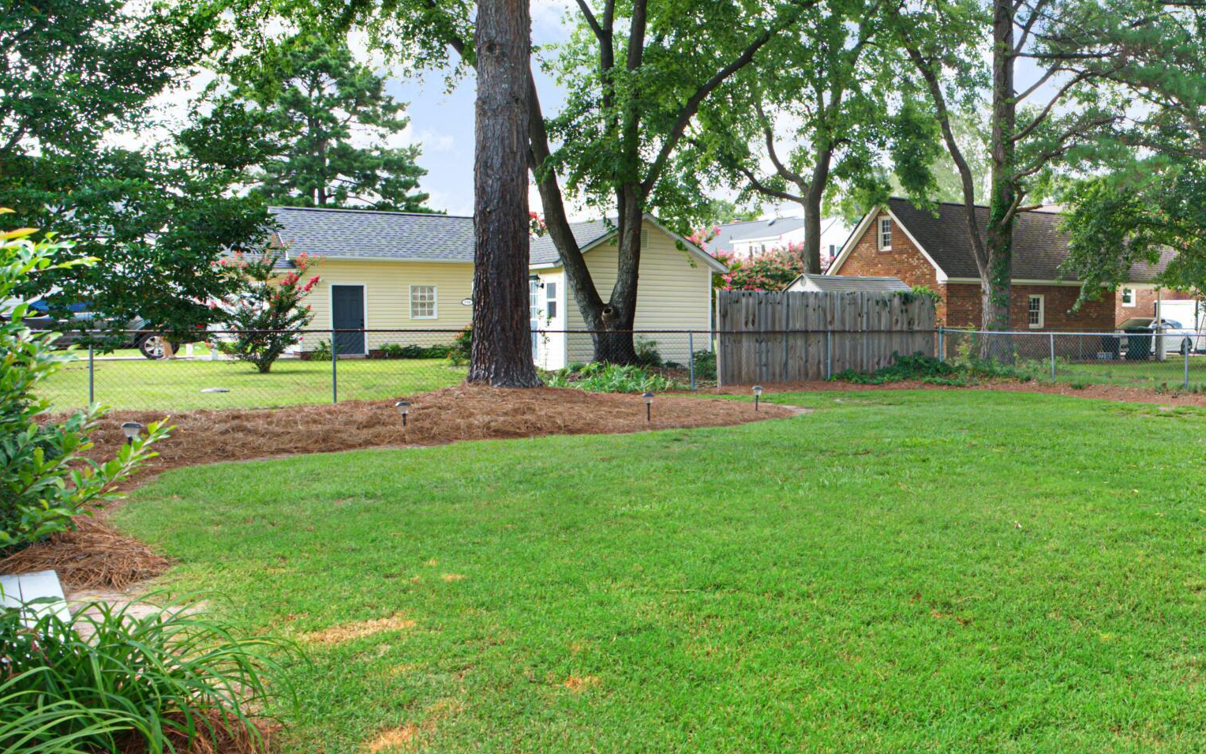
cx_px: 998
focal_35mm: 32
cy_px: 418
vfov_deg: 39.4
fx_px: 1052
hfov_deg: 54.7
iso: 100
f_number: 8
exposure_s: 1/15
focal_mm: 16
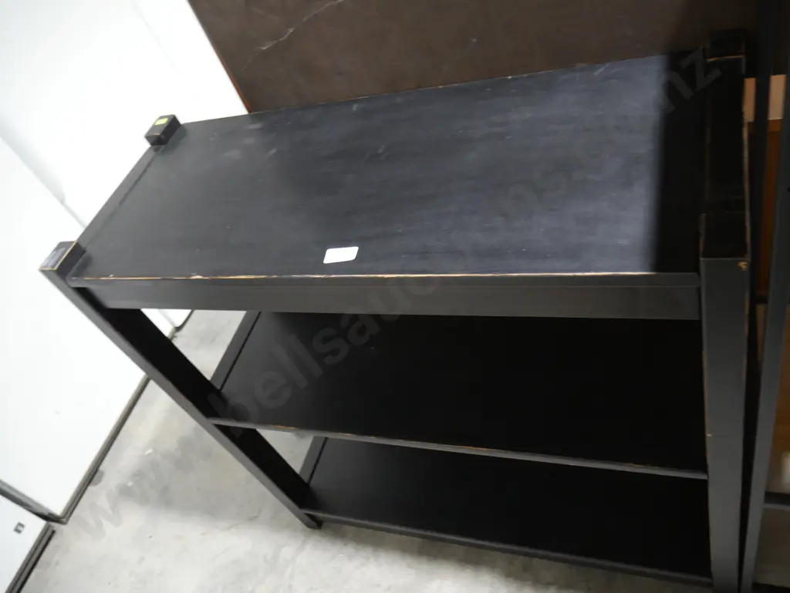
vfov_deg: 49.8
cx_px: 395
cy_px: 296
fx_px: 639
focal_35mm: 28
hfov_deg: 63.4
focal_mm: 14
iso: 1000
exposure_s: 1/60
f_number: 3.5
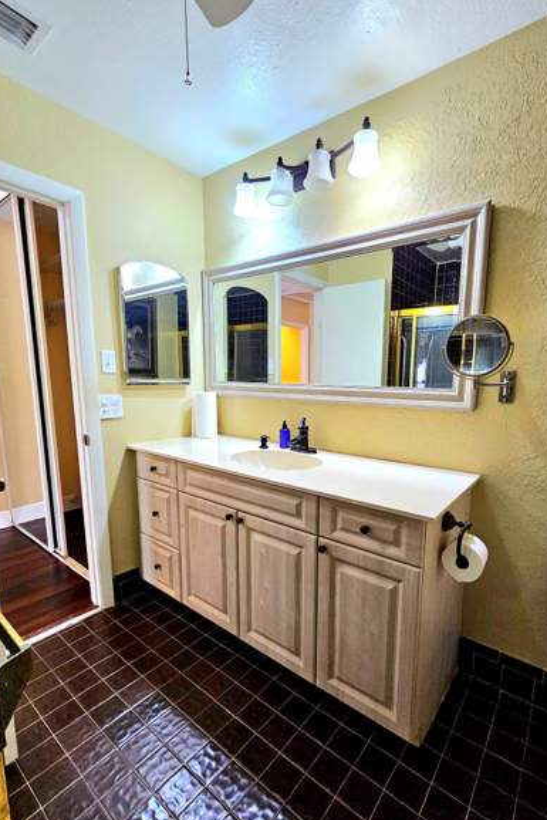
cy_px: 431
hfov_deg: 77.1
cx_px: 304
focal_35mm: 15
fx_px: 342
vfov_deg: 100.3
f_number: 2.2
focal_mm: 2.2
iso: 320
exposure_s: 1/60.2
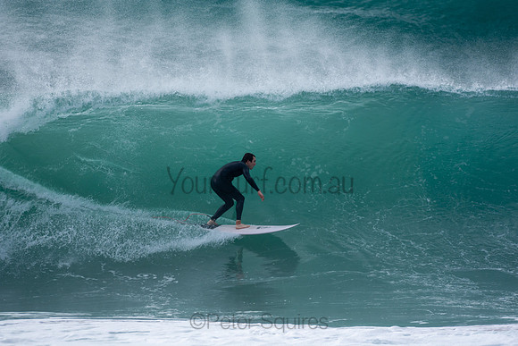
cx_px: 259
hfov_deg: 2.7
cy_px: 173
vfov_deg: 1.8
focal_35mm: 750
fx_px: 10794
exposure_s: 1/800
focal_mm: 500
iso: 220
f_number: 5.6
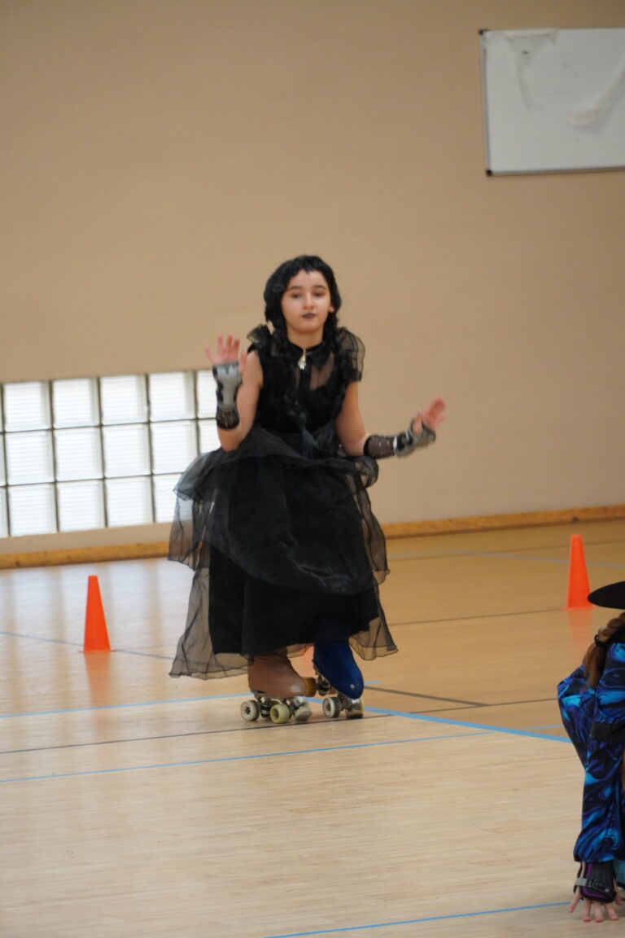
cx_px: 312
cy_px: 469
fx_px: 5273
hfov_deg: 6.8
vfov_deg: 10.2
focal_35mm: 202
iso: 1250
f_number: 5.6
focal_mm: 135
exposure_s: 1/250
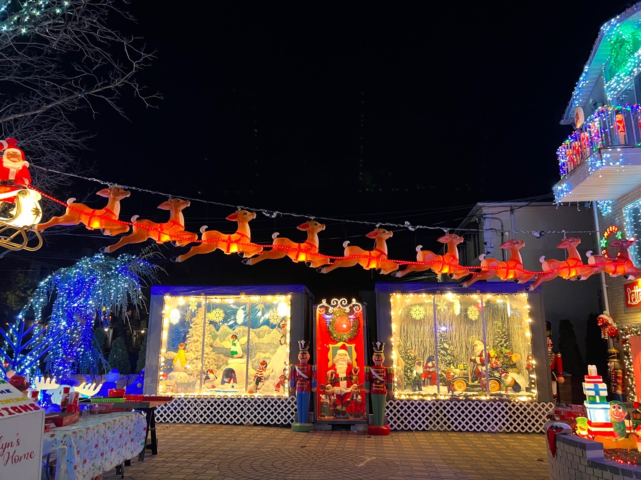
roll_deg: -0.6
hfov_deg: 67.3
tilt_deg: +11.8
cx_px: 320
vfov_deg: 53.1
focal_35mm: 26
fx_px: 481
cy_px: 240
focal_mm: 5.7
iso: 400
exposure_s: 1/40
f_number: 1.5
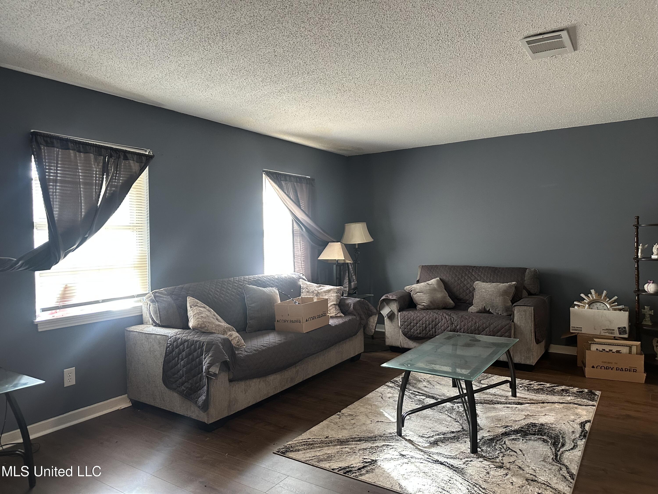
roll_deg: +0.9
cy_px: 247
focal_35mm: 24
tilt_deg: +0.5
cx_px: 329
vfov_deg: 56.8
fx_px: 456
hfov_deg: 71.6
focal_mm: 6.86
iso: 320
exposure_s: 1/60
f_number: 1.78
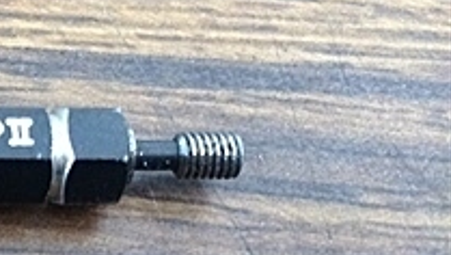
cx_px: -237
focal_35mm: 100
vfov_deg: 12.1
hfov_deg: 18.7
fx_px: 1197
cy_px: 171
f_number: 2.2
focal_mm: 4.12
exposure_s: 1/30
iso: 160
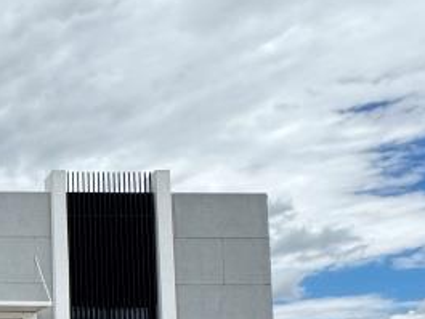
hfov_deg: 27.0
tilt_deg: +4.9
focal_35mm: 54
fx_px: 663
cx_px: -184
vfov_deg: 24.7
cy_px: 375
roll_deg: +0.3
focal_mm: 2.22
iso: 50
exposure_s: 1/1126
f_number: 2.2
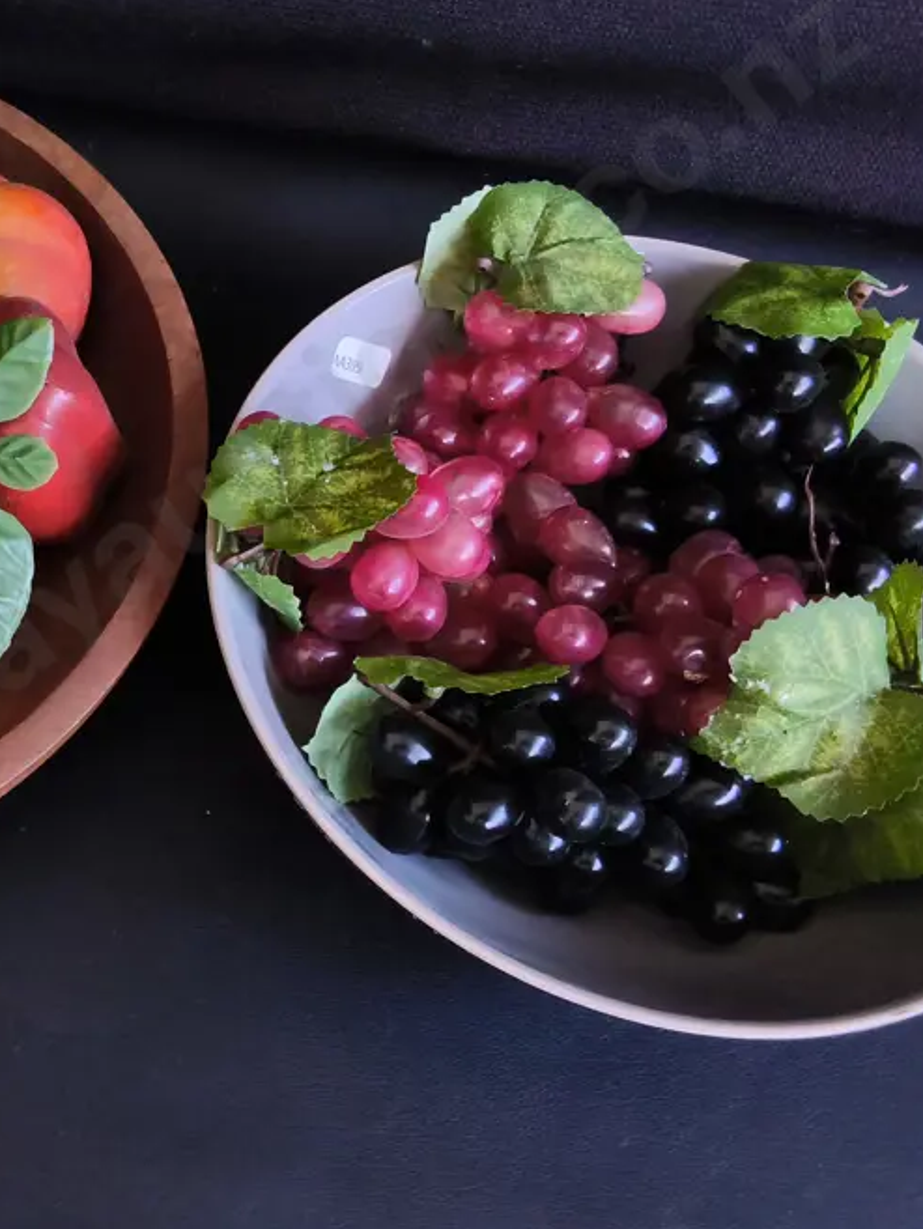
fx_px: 1492
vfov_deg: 44.8
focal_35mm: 42
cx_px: 84
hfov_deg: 32.6
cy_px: 594
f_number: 2
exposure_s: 1/100
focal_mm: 2.87
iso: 250
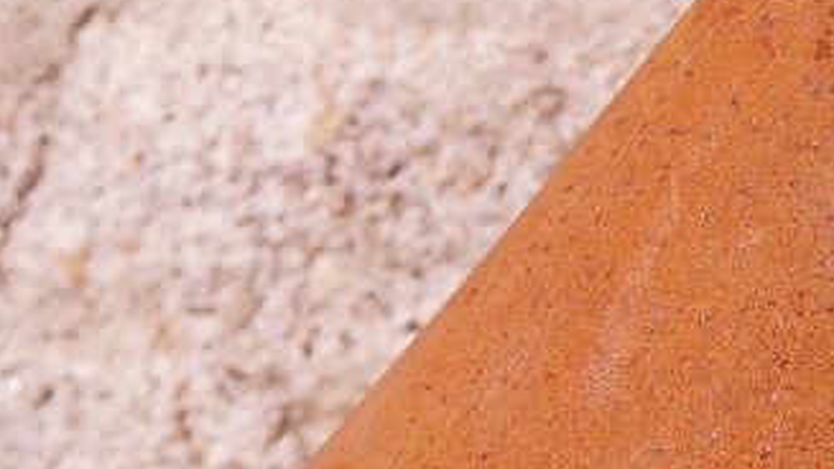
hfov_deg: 7.4
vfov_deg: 4.2
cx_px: 1053
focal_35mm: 288
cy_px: 805
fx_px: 6369
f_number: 5
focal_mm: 40
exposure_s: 1/3200
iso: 400
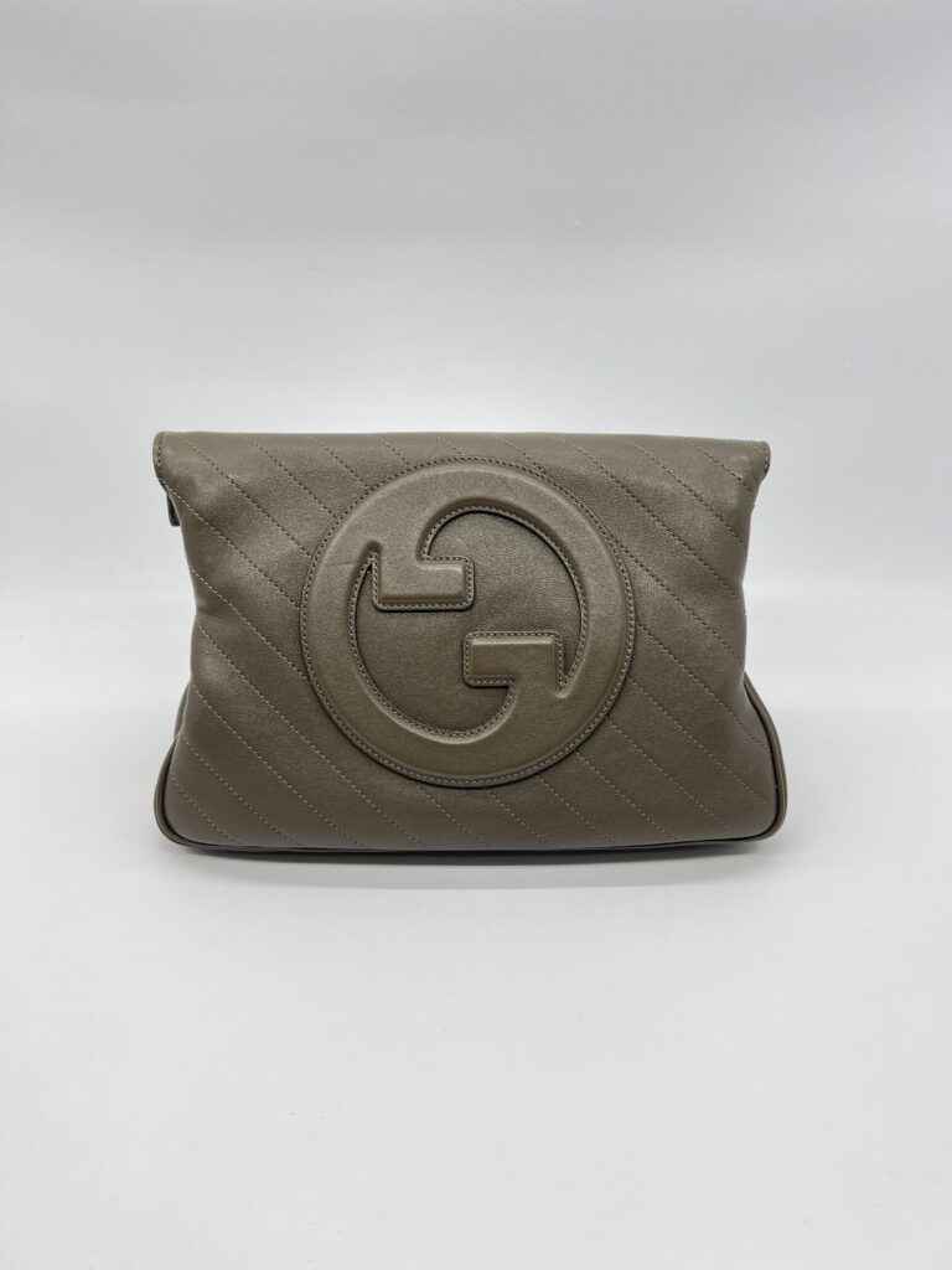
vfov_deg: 67.3
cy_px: 635
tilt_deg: -28.7
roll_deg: +0.7
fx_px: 953
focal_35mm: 26
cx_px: 476
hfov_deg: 53.1
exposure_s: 1/106
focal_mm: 5.7
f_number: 1.5
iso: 32
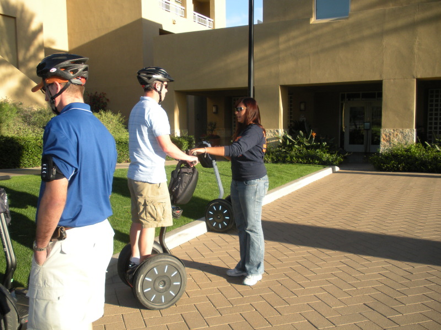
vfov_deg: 39.7
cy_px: 165
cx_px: 220
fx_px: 459
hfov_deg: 51.4
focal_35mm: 36
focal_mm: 6.3
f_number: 3.5
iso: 88
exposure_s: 1/331
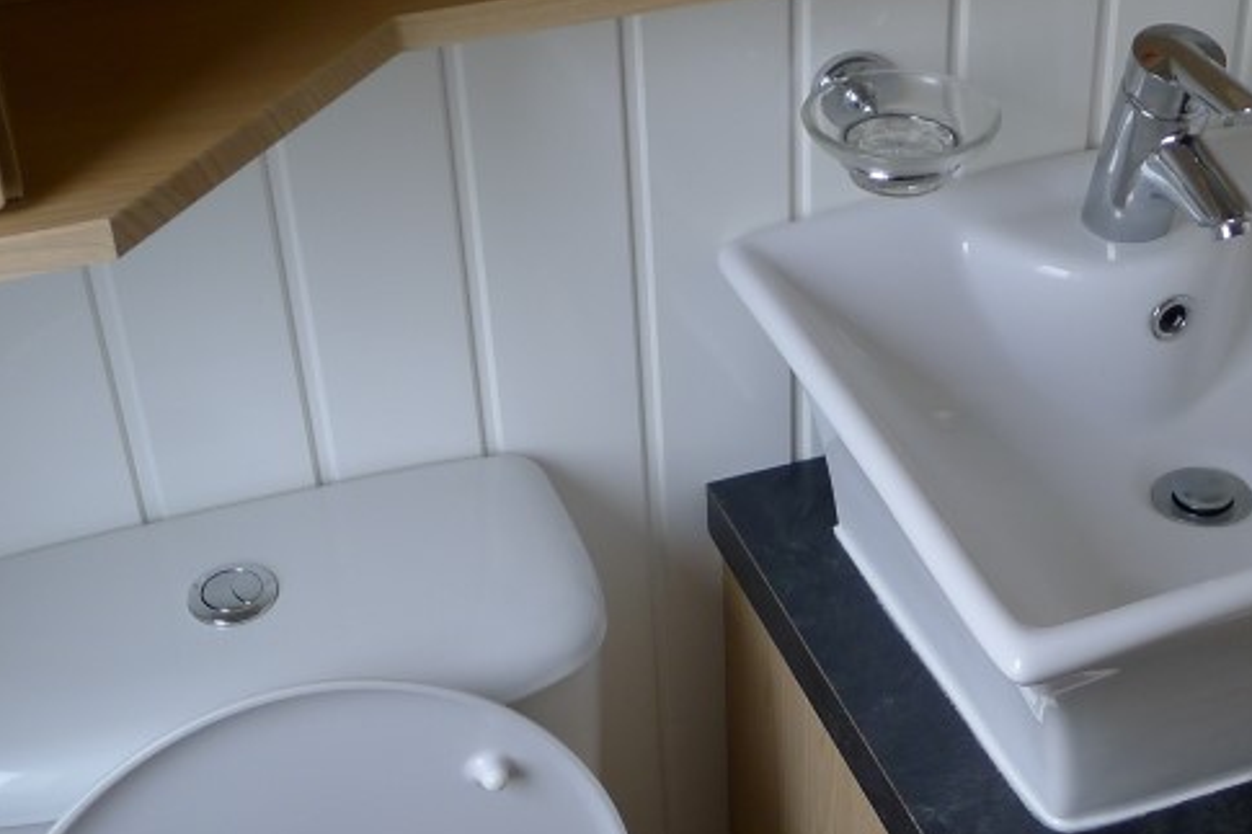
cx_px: 814
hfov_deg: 34.8
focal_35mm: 57
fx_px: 1982
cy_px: 480
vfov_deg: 23.7
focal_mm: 5.1
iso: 80
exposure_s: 1/80
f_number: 2
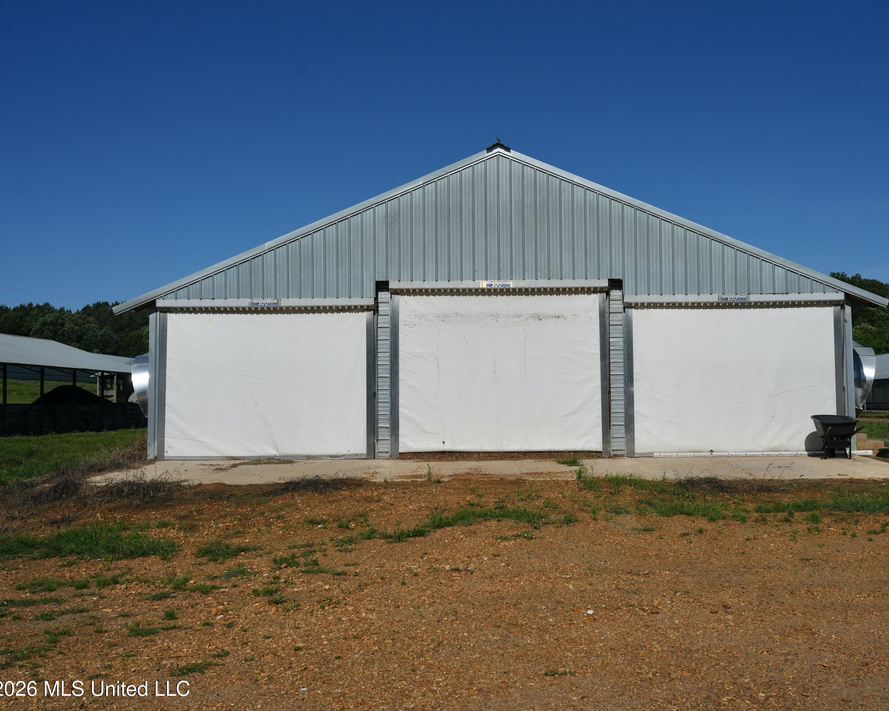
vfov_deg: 38.2
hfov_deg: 46.7
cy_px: 360
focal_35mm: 39
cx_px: 519
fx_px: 1026
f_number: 7.1
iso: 320
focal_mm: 34
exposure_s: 1/4000
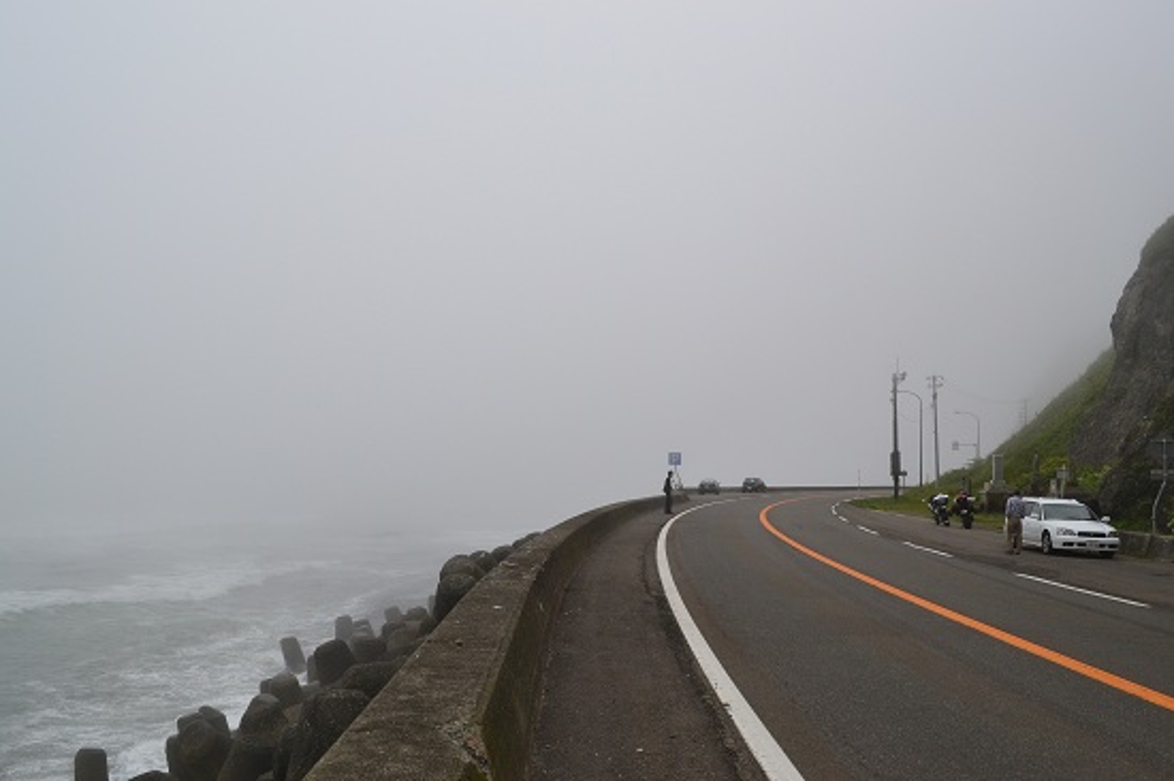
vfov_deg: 39.9
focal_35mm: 33
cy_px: 390
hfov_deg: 57.3
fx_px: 1075
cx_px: 587
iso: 360
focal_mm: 22
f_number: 11
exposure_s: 1/500
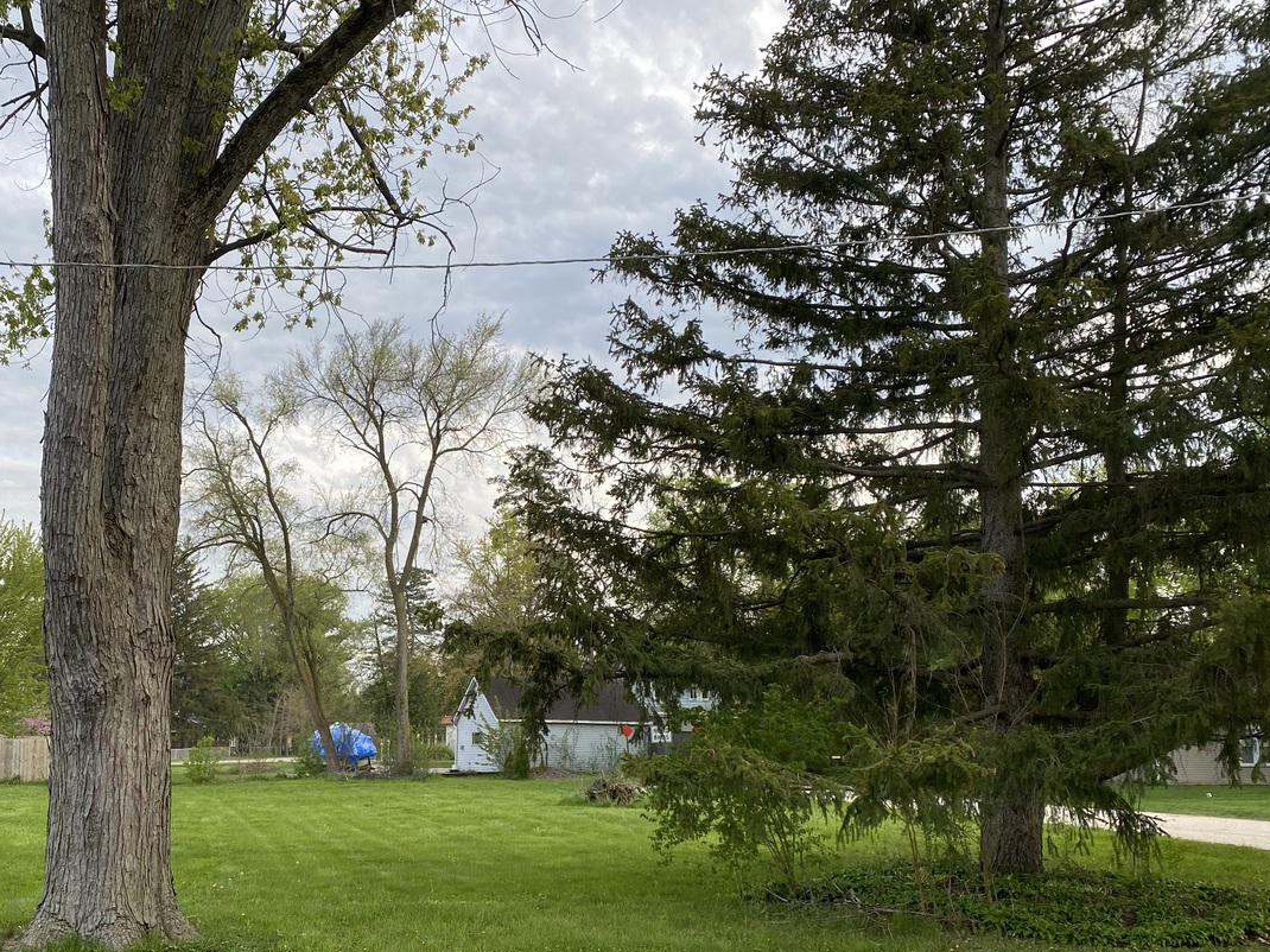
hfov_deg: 52.2
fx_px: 1284
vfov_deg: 40.2
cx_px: 495
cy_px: 640
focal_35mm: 35
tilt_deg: +7.4
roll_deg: -0.3
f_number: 1.8
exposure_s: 1/370
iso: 32
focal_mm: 4.25
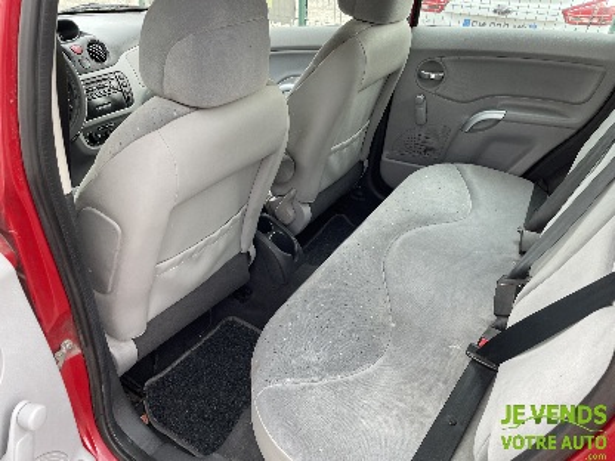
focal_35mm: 26
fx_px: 462
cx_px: 308
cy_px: 230
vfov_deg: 53.1
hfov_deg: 67.3
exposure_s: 1/121
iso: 64
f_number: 1.6
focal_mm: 4.2
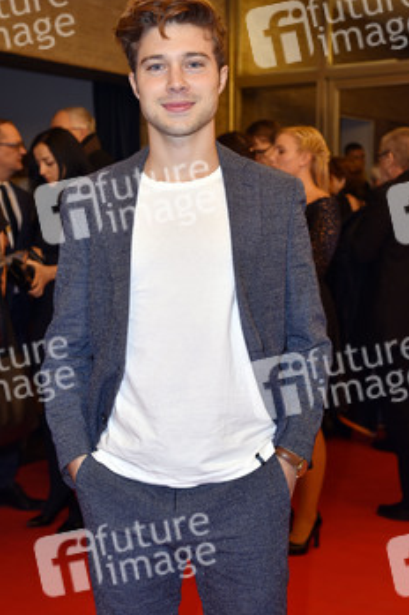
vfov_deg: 31.9
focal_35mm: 63
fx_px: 1076
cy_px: 291
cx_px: 176
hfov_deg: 21.5
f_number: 5.6
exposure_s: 1/160
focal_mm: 55
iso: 640
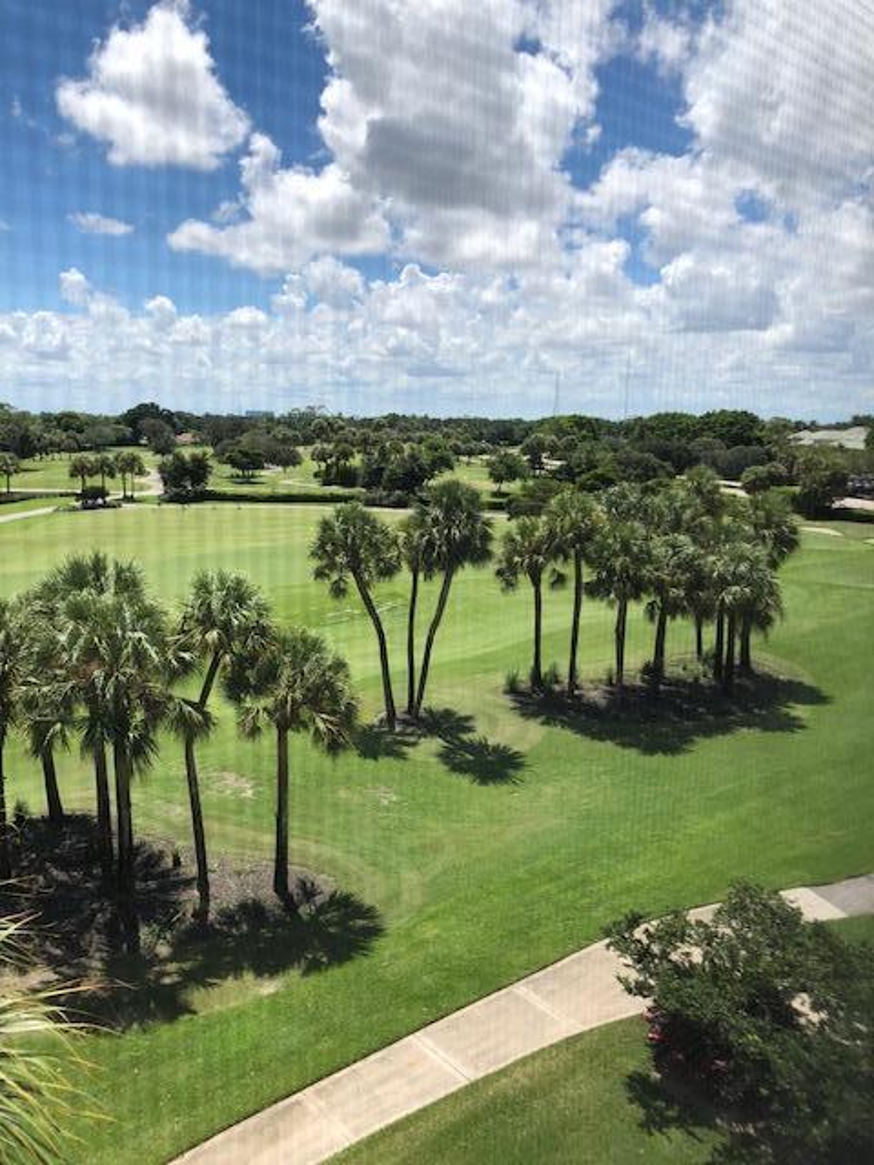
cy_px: 582
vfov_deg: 63.4
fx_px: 943
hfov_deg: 49.7
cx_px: 437
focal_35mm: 28
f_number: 1.8
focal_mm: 3.99
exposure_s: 1/1736
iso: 20
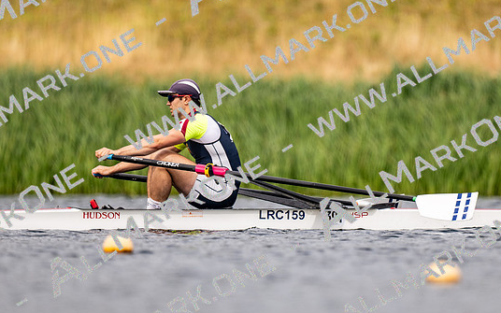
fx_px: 13545
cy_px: 153
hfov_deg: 2.1
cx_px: 239
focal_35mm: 992
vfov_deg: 1.3
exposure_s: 1/2500
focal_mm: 600
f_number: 4
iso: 220
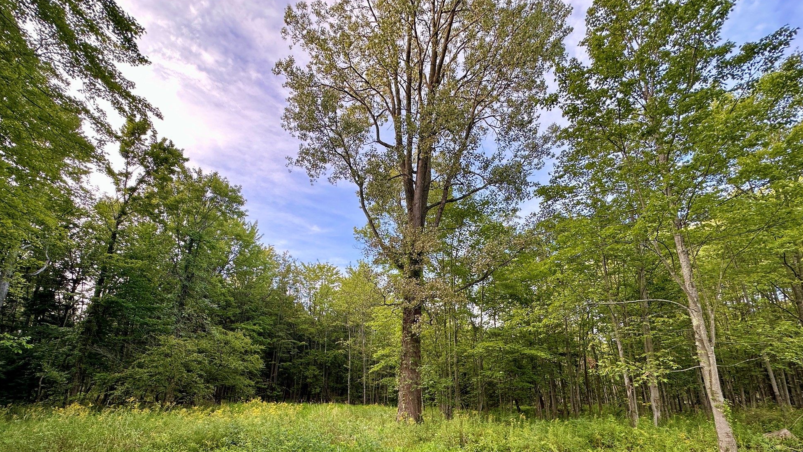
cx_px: 396
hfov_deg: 99.4
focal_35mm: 16
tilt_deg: +13.3
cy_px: 311
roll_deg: -0.9
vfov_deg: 64.9
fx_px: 341
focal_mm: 2.22
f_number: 2.2
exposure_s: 1/99
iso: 50
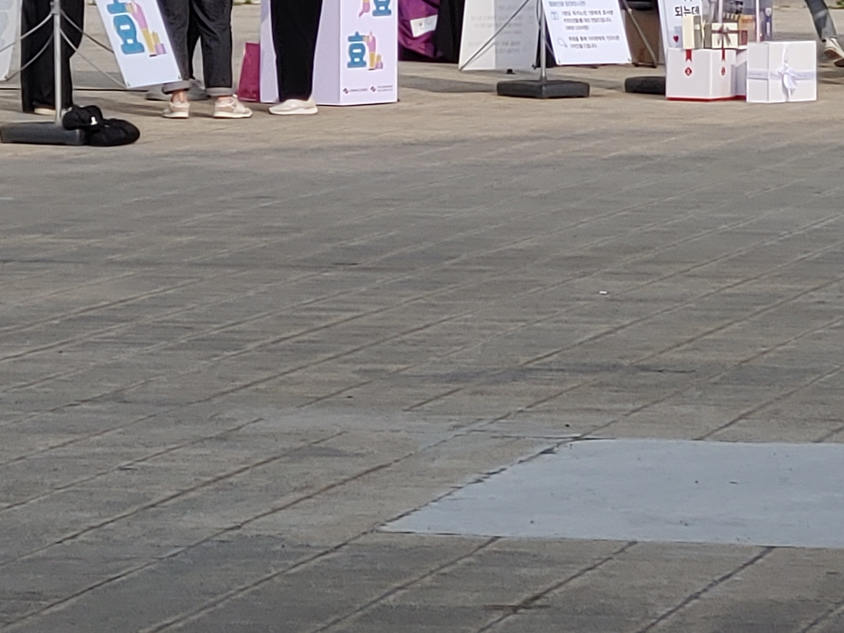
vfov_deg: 6.6
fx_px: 5485
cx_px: 774
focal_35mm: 225
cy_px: -171
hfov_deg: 8.8
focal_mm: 5.88
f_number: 2.4
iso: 50
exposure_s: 1/662
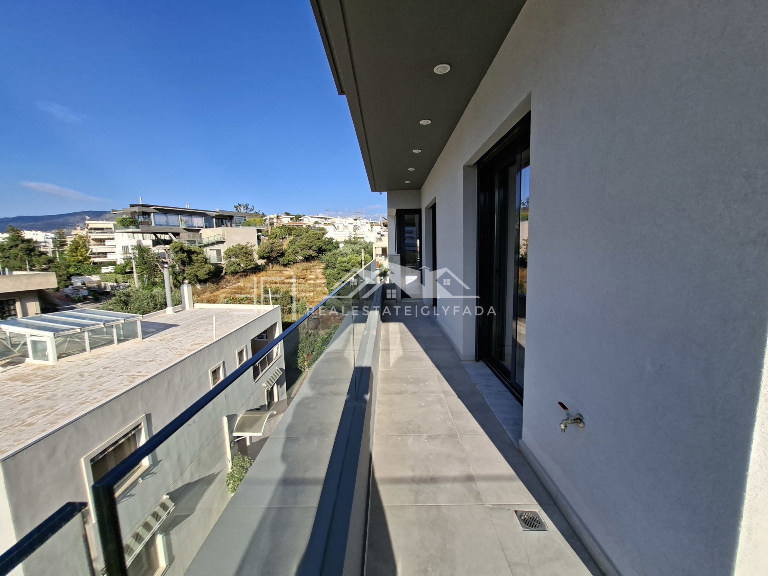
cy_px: 288
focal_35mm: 13
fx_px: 288
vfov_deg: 89.9
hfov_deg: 106.2
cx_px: 384
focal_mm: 1.74
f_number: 2.2
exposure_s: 1/1164
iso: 40
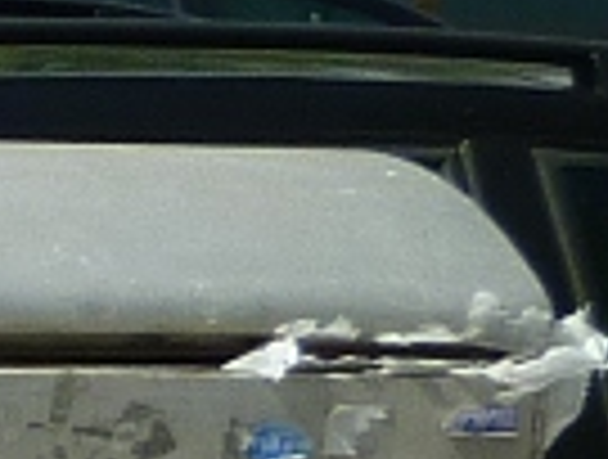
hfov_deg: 5.3
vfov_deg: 4.3
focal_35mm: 339
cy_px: 1037
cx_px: -1617
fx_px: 5970
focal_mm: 5.2
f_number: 4
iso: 80
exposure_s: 1/500
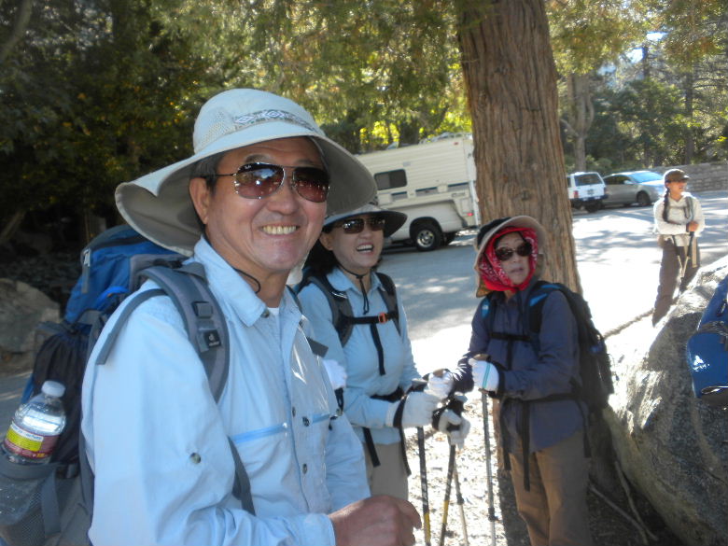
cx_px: 364
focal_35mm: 37
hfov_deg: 50.1
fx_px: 778
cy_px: 273
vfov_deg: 38.7
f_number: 3.5
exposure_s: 1/107
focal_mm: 6.6
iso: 97
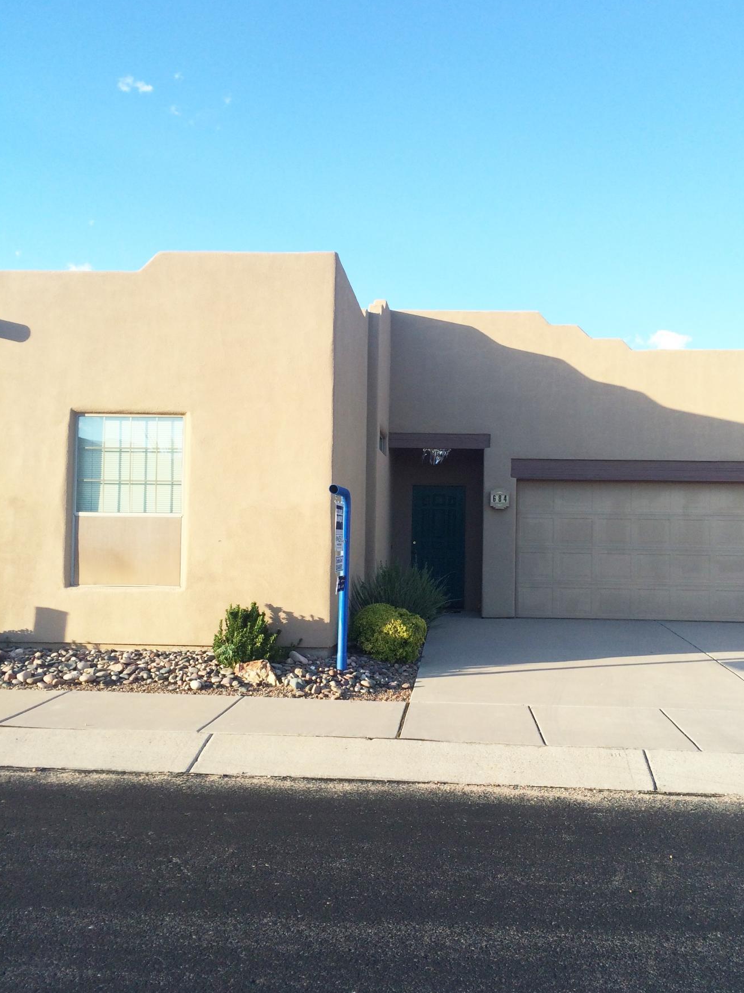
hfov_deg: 42.8
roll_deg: -0.3
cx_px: 421
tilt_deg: -0.2
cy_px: 515
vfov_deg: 55.3
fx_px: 946
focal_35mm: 33
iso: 32
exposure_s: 1/631
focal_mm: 4.15
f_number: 2.2
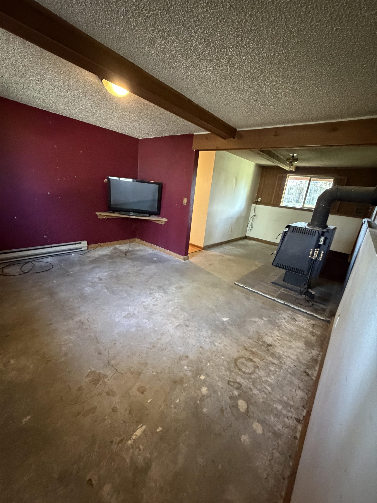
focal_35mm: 14
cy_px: 252
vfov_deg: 102.1
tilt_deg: -17.8
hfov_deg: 85.7
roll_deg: -5.1
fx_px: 203
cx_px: 188
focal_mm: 2.22
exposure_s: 1/40
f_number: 2.2
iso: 1250
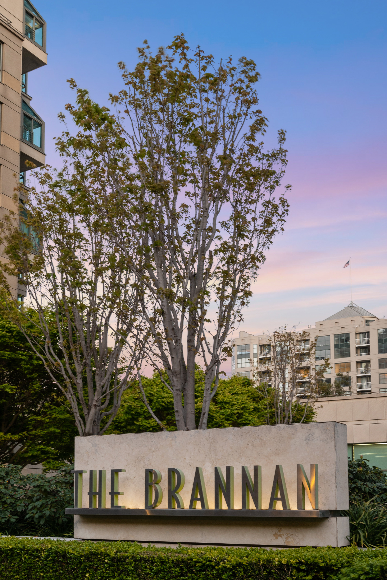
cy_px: 290
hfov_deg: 34.2
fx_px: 629
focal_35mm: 39
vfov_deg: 49.6
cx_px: 194
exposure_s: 1/3
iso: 400
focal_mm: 26
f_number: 9
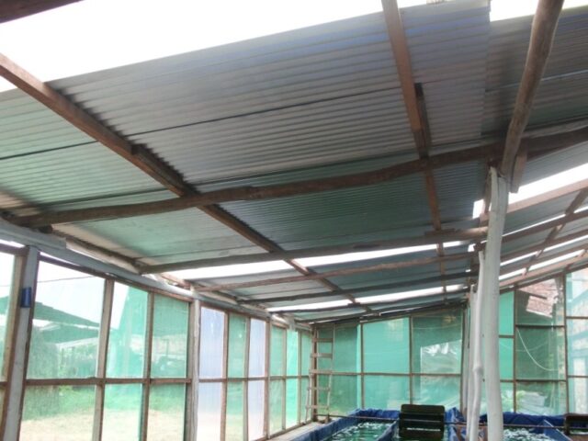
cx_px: 294
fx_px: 612
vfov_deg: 39.7
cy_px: 220
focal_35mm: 36
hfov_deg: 51.4
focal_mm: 6.3
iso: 100
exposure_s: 1/80
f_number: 2.9
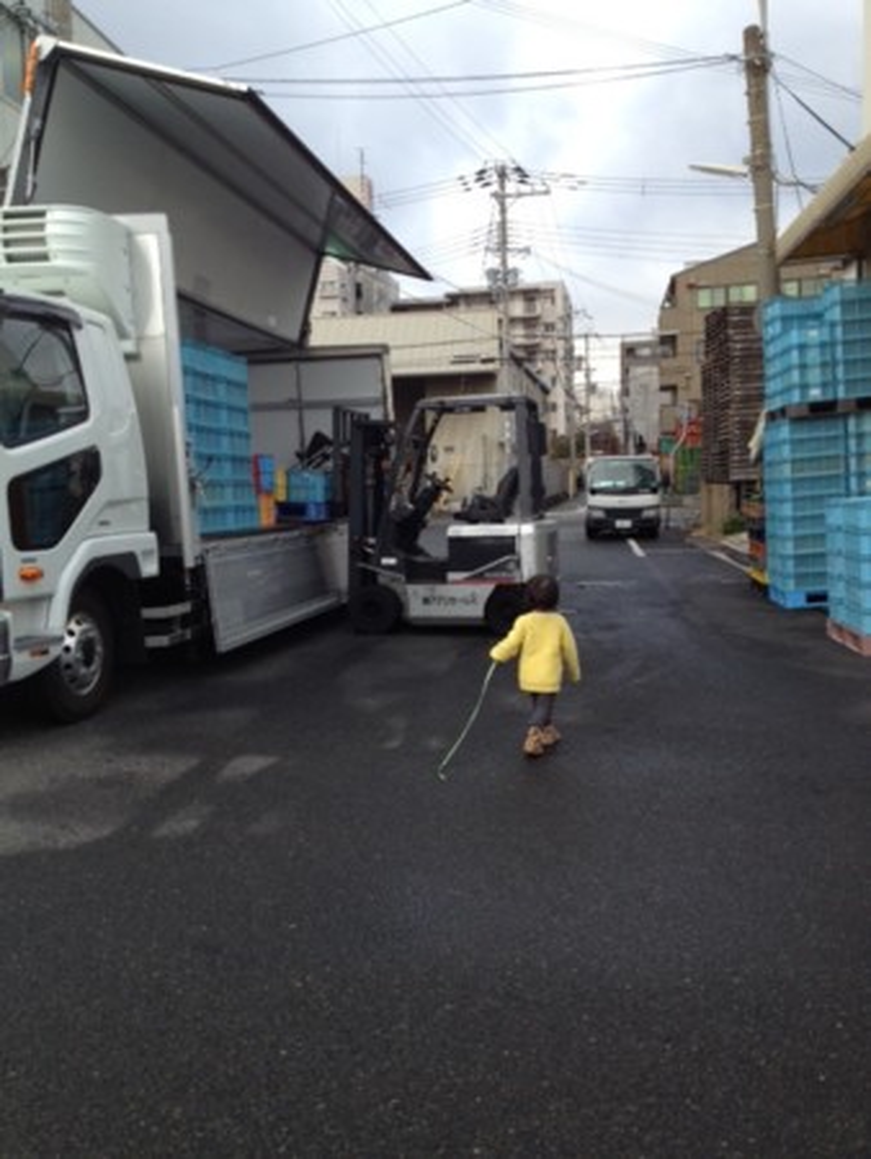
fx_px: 1173
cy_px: 580
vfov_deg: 52.6
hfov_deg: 40.7
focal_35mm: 35
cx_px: 436
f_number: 2.4
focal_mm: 4.28
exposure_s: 1/343
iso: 50
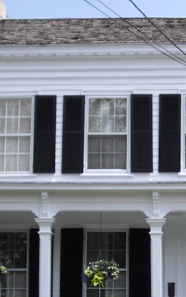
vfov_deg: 18.1
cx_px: 187
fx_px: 933
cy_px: 173
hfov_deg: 11.3
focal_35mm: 115
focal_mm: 9.6
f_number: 3.1
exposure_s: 1/640
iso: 50
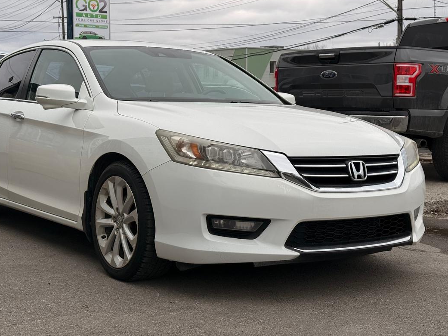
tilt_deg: -2.7
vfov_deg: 24.8
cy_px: 132
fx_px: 764
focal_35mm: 59
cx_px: 194
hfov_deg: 32.7
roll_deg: +0.0
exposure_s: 1/3704
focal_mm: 6.76
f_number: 1.78
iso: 64
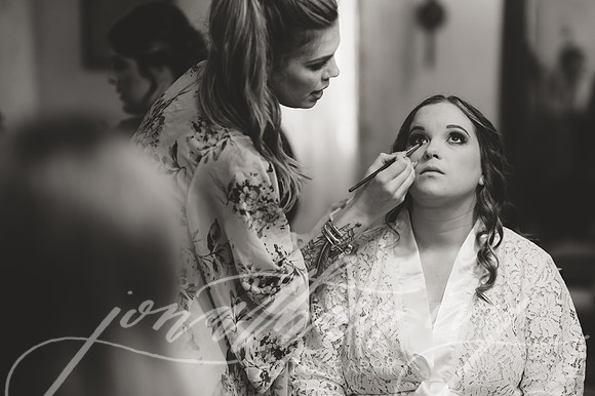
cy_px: 198
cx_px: 298
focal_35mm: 85
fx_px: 1404
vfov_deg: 16.1
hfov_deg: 23.9
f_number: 2
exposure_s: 1/250
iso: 1000
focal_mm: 85
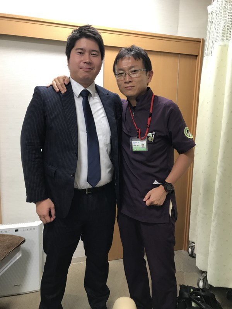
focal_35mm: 28
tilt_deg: -8.4
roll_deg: -1.7
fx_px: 250
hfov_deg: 49.7
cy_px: 154
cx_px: 116
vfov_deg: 63.4
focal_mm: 3.99
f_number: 1.8
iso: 40
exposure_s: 1/20
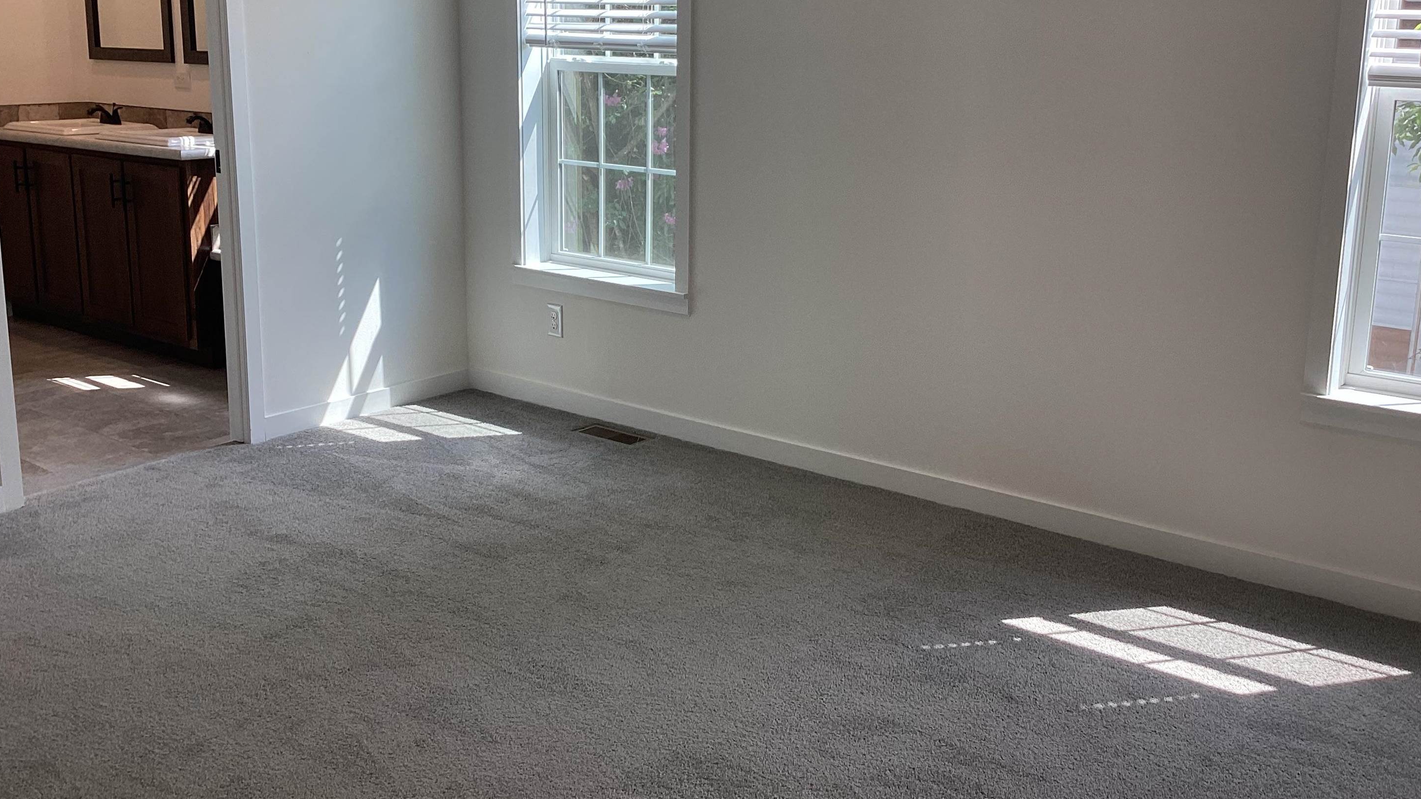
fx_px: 1356
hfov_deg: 55.3
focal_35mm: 36
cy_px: 308
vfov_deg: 32.7
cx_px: 705
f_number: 2.4
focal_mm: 3.3
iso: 25
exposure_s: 1/100
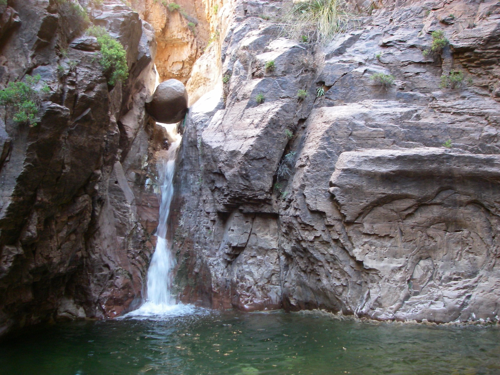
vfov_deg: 37.7
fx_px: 549
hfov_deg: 49.0
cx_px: 250
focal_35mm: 38
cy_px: 188
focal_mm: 6.3
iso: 200
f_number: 3.3
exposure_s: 1/20
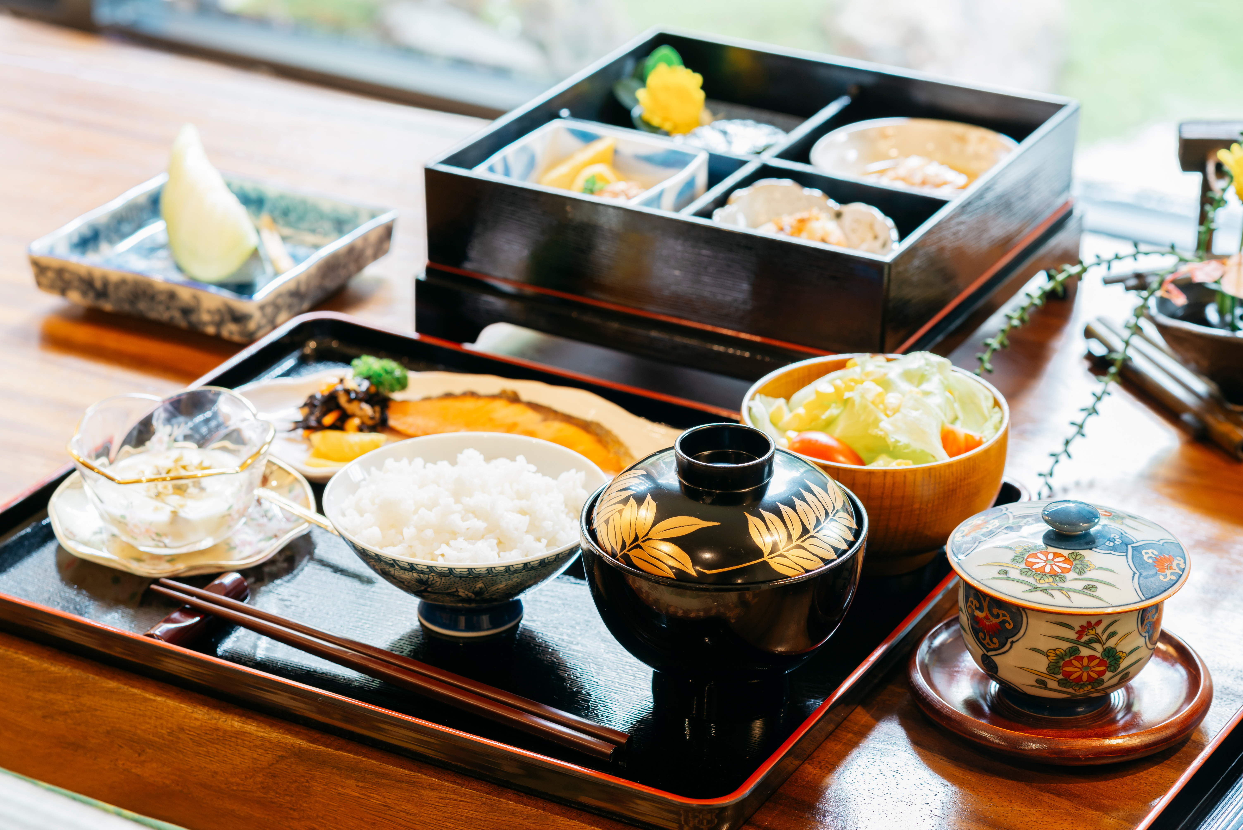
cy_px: 415
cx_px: 622
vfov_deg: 16.1
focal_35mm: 85
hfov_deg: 23.9
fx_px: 2936
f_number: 8
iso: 160
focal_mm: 85
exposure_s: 1.6
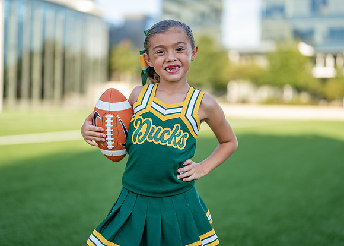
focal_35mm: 58
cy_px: 111
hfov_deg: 34.0
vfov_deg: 24.6
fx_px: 563
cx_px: 168
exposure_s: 1/1250
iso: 100
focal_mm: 50
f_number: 1.2
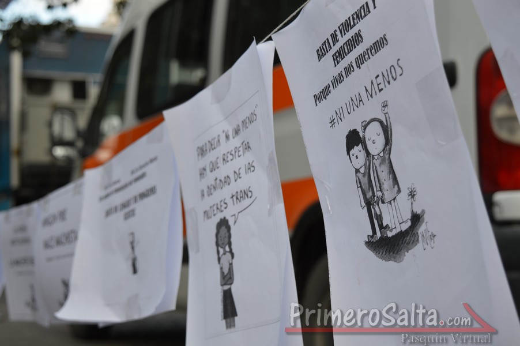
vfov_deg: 22.6
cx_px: 260
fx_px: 866
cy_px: 173
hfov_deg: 33.4
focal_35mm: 60
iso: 100
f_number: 5.6
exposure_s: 1/125
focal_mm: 40
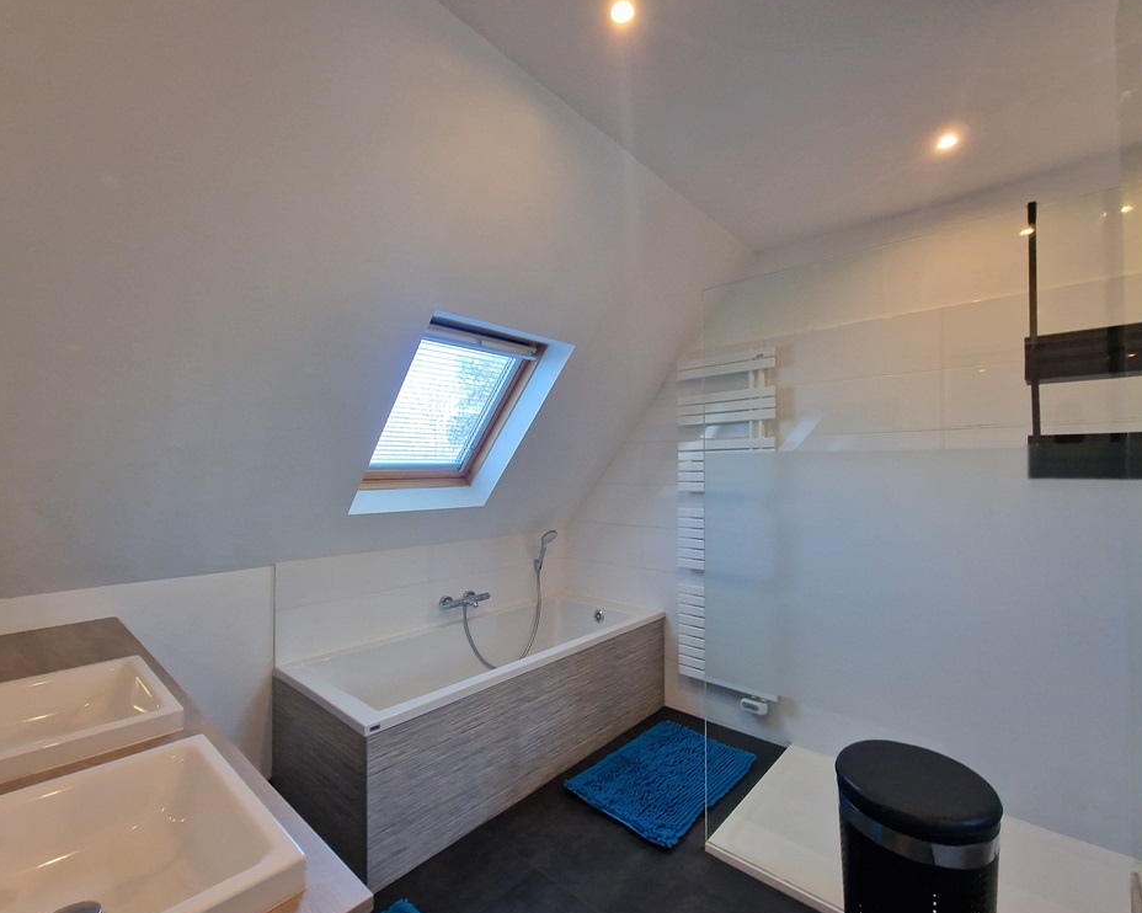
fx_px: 473
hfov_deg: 100.7
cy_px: 459
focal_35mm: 14
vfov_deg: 88.0
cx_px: 587
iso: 200
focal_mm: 2.2
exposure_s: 1/50
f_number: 2.2
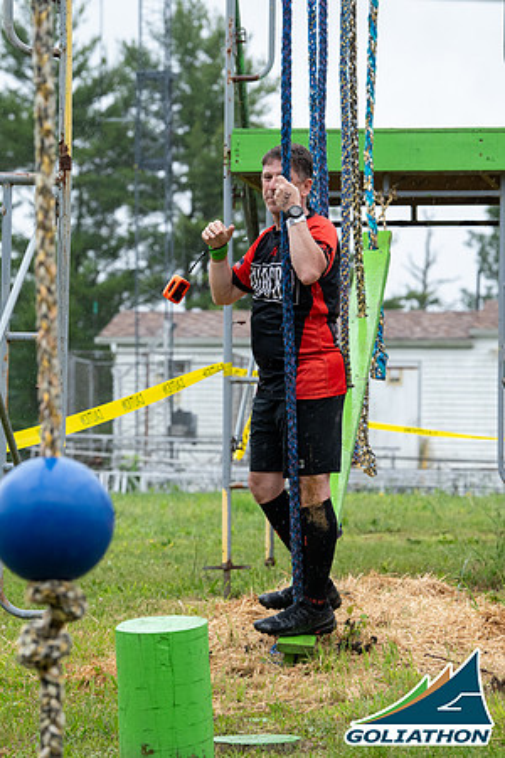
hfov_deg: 7.6
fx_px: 3787
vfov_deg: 11.4
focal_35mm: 180
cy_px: 379
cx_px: 252
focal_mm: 120
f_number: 5.6
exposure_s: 1/800
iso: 1600
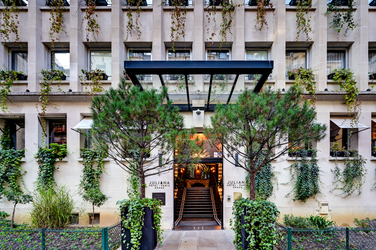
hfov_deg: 104.3
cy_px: 125
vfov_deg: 81.1
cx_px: 188
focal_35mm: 14
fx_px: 146
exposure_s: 1/10
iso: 100
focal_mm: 14
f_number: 11
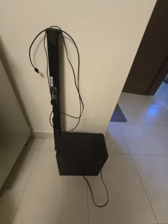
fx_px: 84
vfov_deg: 106.2
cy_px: 112
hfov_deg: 89.9
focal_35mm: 13
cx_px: 84
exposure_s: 1/50
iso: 1000
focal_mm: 2.2
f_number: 2.2
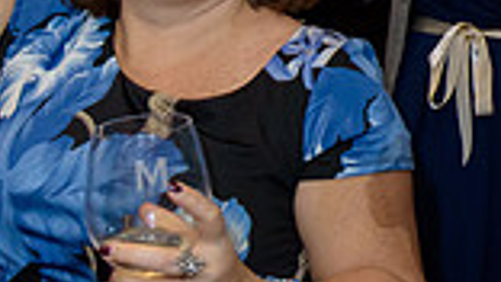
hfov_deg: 17.5
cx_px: 829
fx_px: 1396
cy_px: -82
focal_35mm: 105
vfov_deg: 11.3
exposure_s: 1/125
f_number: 4
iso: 1600
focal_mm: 27
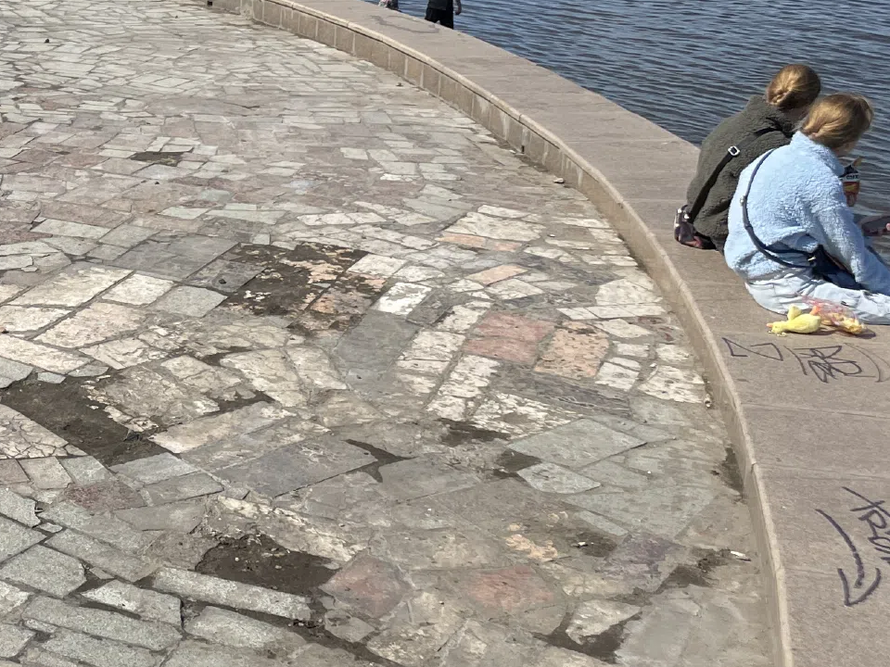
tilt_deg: -10.7
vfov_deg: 22.3
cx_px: -14
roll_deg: -0.4
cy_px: 129
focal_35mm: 65
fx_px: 1671
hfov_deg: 27.9
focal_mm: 4.2
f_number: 1.6
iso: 32
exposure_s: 1/4464
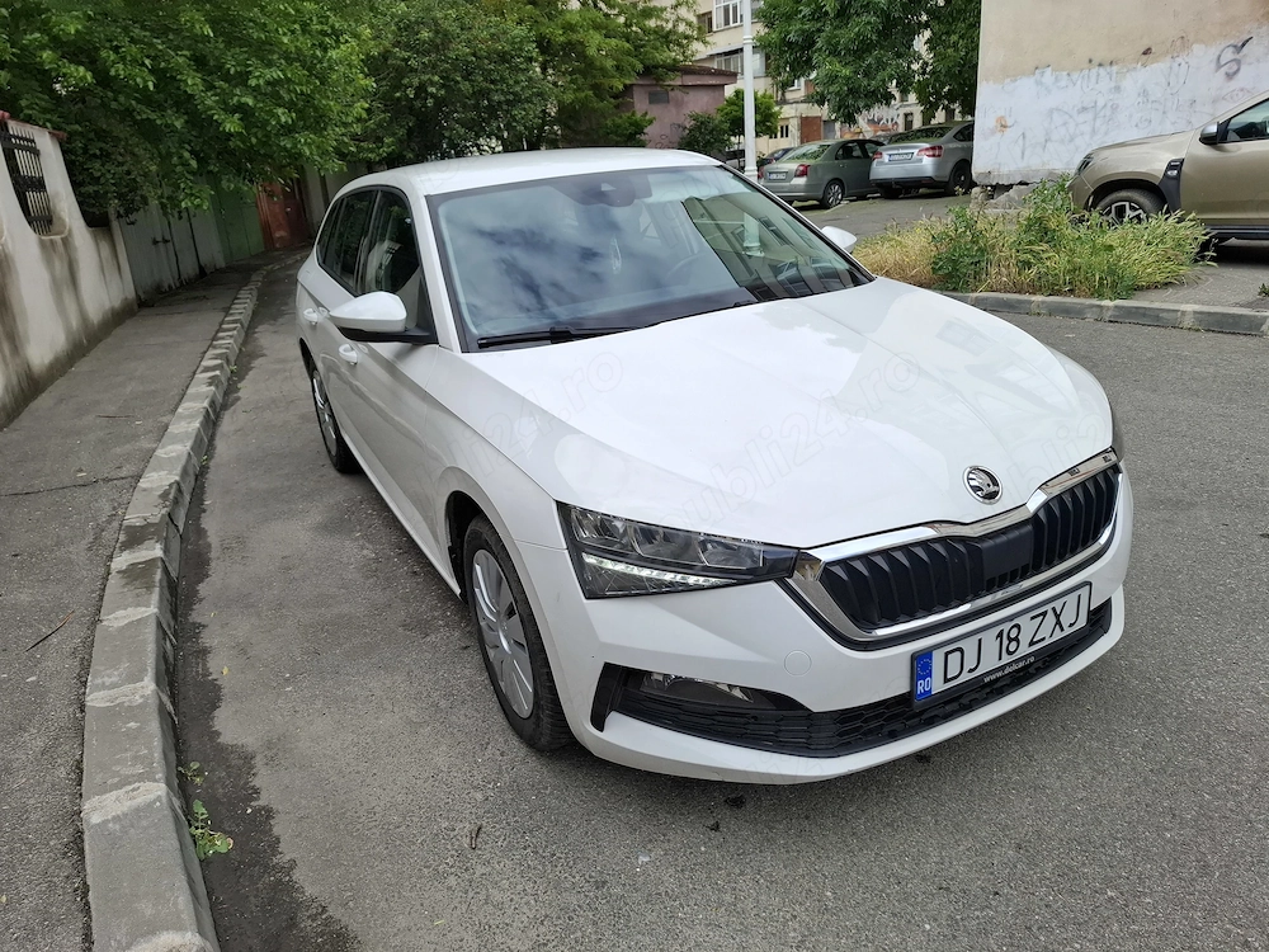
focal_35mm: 23
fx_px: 843
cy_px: 476
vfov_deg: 58.9
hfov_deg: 73.9
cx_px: 634
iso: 50
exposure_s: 1/1642
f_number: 1.8
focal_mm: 5.54
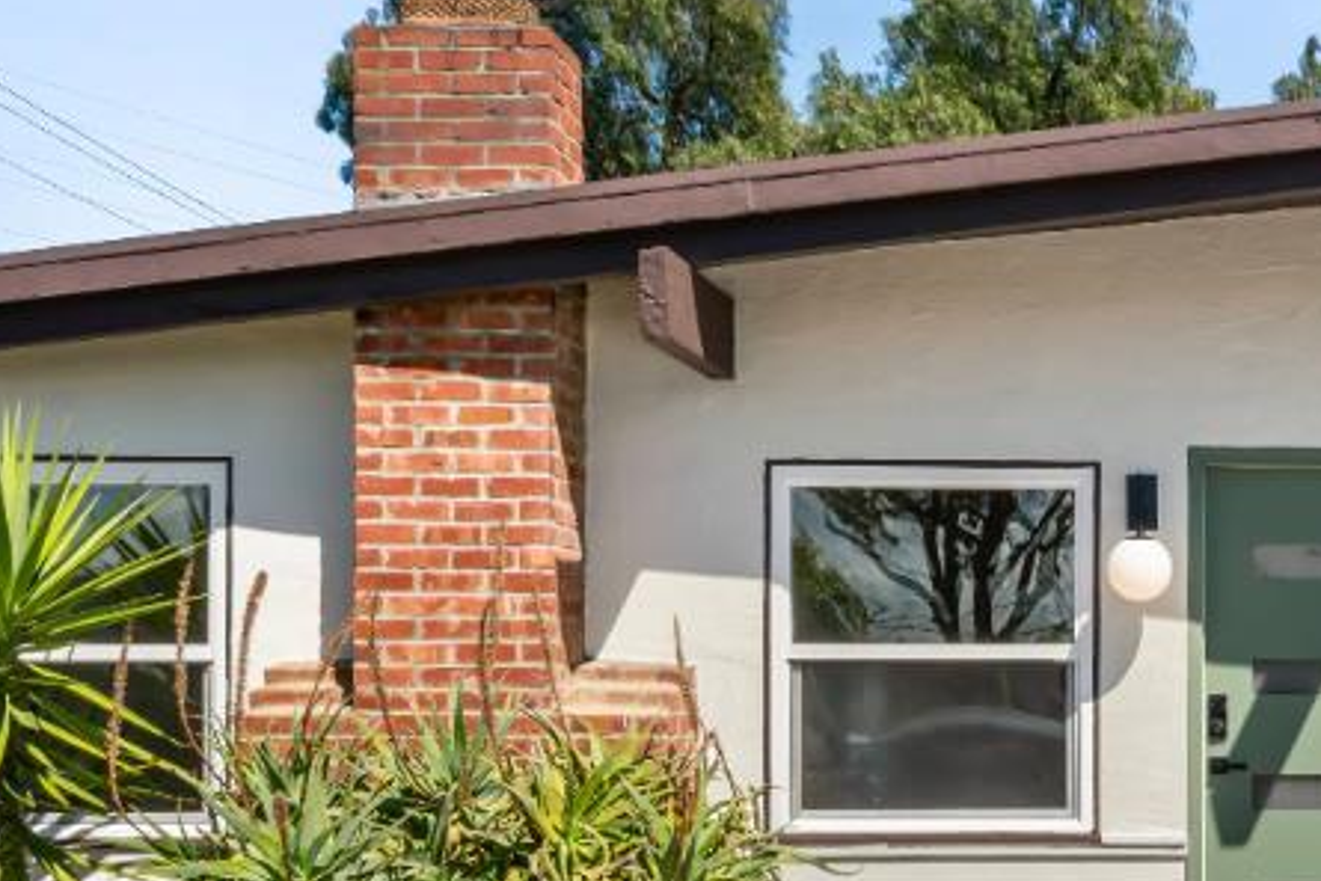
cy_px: 667
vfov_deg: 21.1
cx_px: 1404
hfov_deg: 28.8
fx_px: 2349
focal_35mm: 64
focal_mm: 19
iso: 320
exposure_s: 1/200
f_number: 16
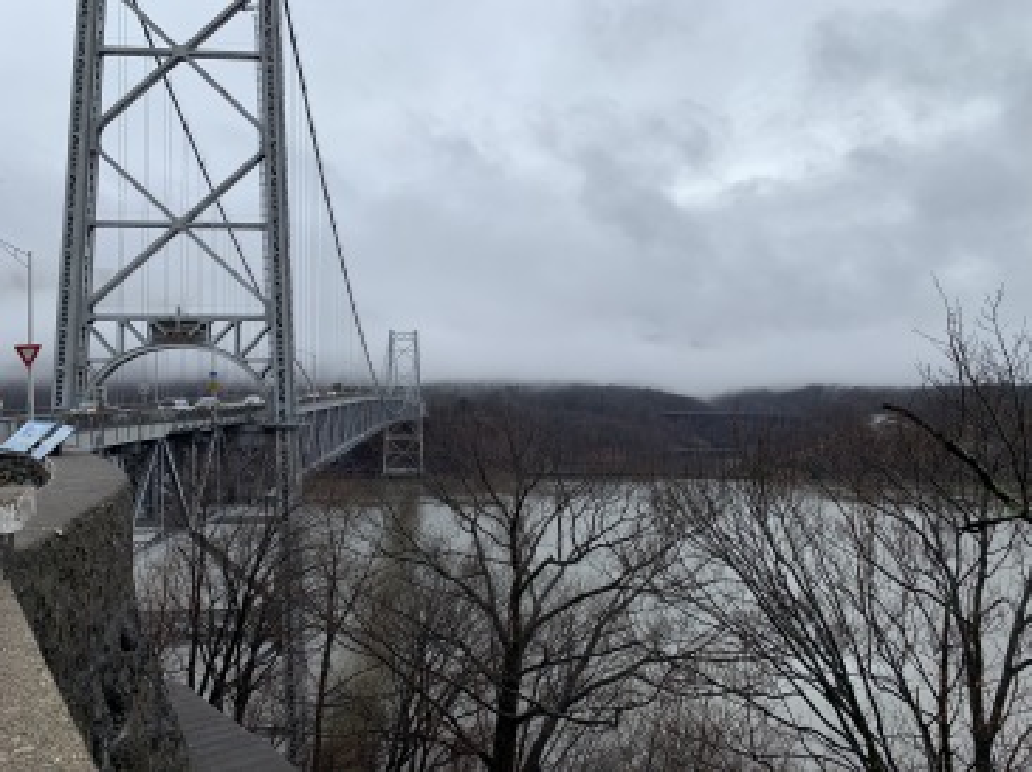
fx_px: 775
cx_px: 516
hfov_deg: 67.3
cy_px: 386
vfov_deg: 53.0
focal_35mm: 26
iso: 25
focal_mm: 4.25
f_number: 1.8
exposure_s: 1/620
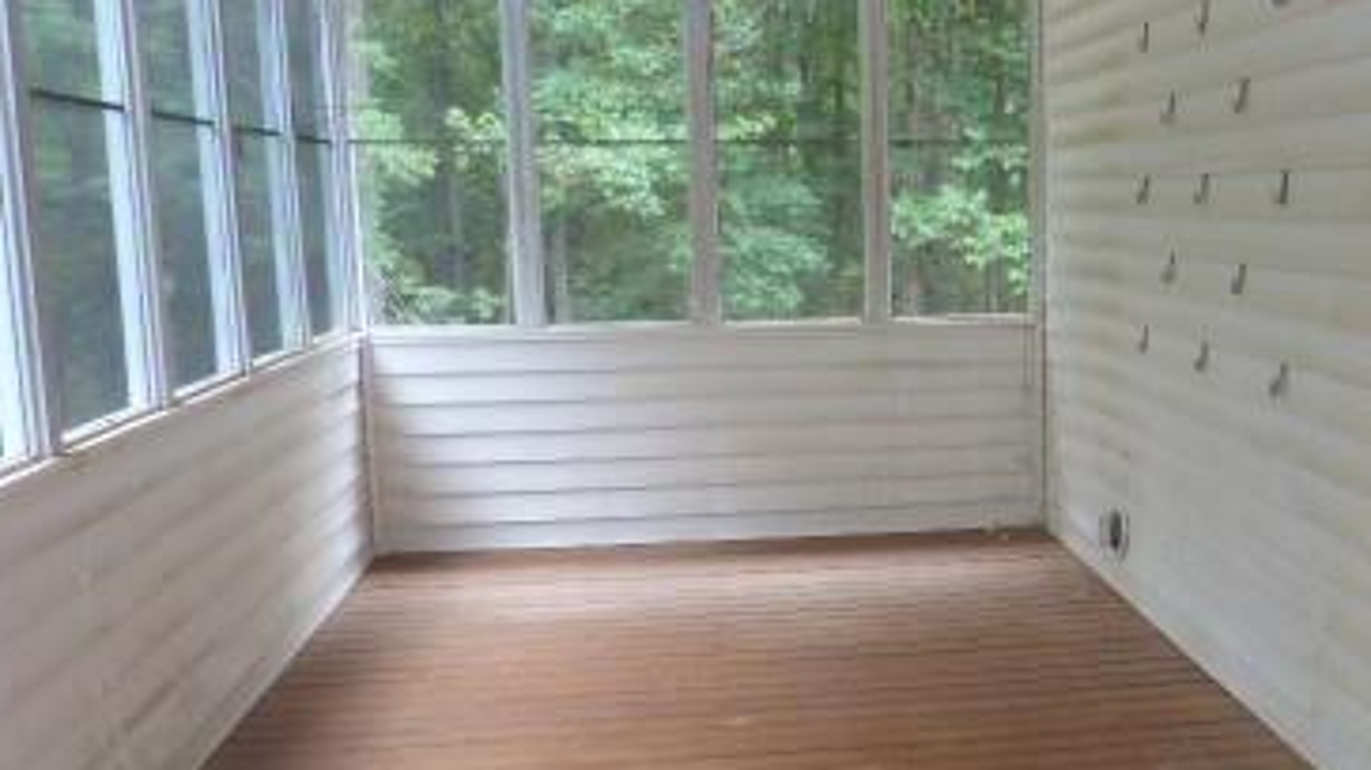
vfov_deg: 24.7
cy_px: 536
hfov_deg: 41.1
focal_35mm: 48
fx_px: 1745
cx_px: 1099
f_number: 2.8
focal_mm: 4.5
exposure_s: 1/60
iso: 320
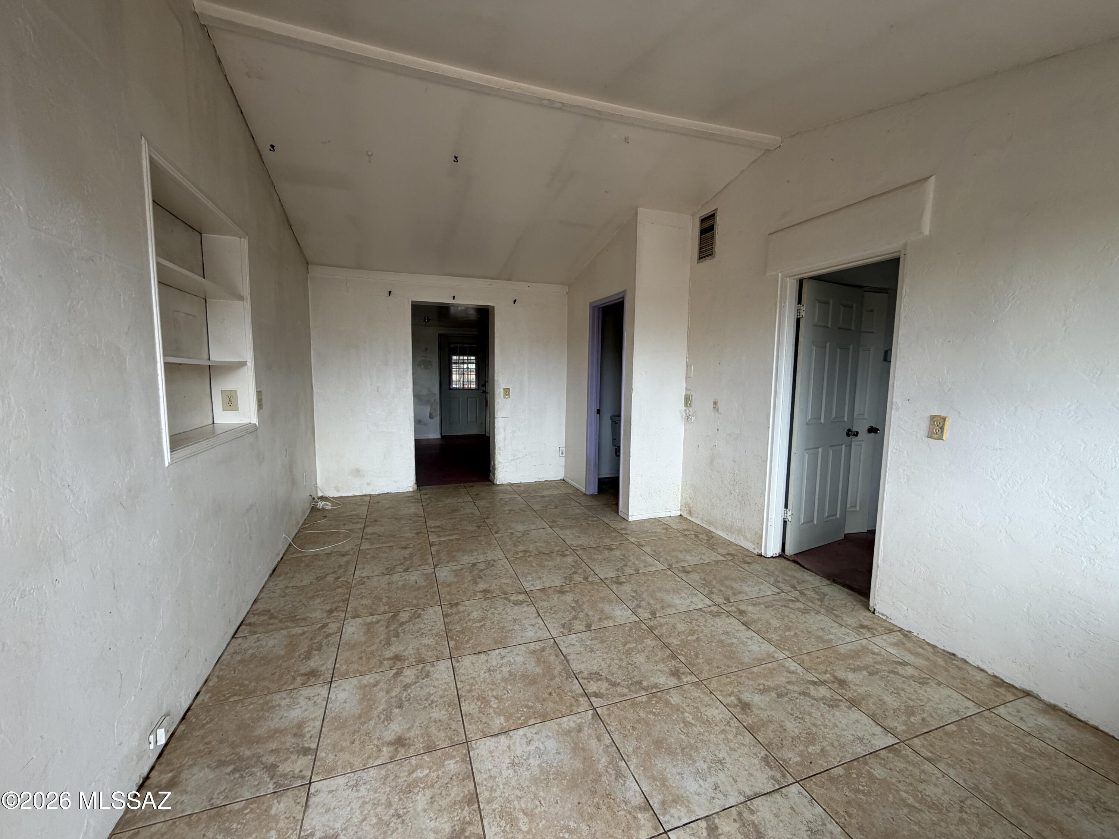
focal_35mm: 14
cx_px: 560
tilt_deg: -6.9
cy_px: 420
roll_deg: -2.3
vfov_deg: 85.7
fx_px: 453
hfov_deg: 102.1
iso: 100
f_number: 2.2
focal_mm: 2.22
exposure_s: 1/121
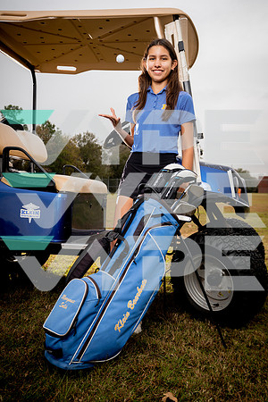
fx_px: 391
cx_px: 134
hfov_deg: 37.9
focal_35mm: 35
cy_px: 201
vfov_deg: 54.4
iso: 200
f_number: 4.5
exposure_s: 1/250
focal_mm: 35
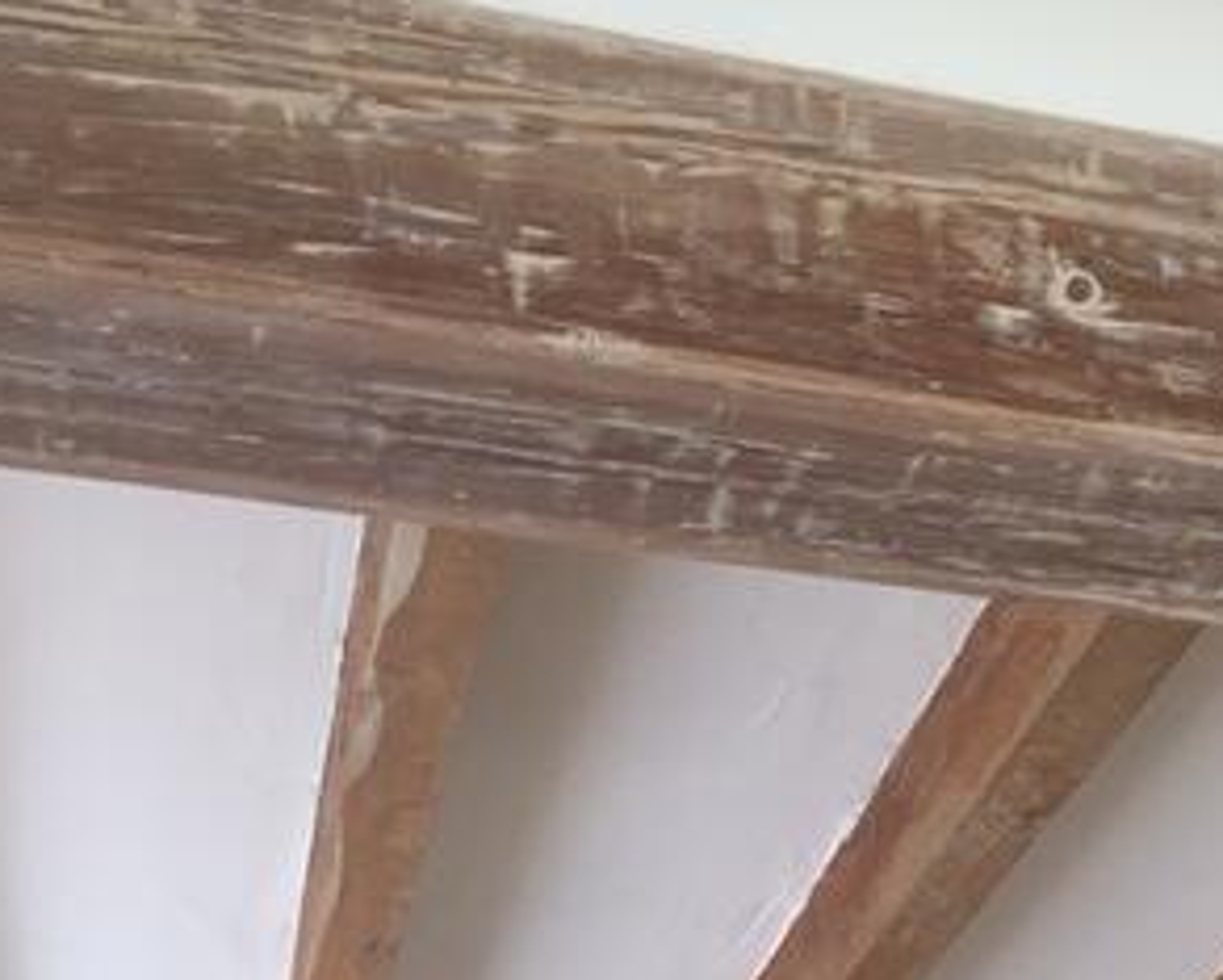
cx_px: 846
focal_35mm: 62
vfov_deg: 23.8
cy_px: 930
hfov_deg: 30.2
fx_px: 2246
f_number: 2.2
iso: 64
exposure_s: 1/33
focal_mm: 4.15
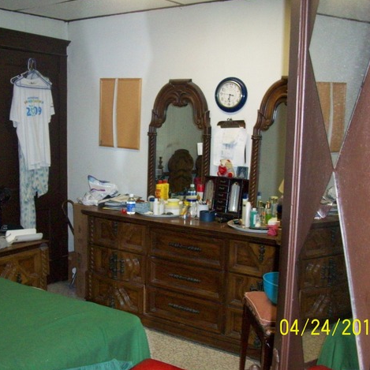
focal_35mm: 41
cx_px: 155
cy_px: 185
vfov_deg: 40.9
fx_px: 496
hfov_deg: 40.8
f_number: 2.8
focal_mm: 5.7
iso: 320
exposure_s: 1/60
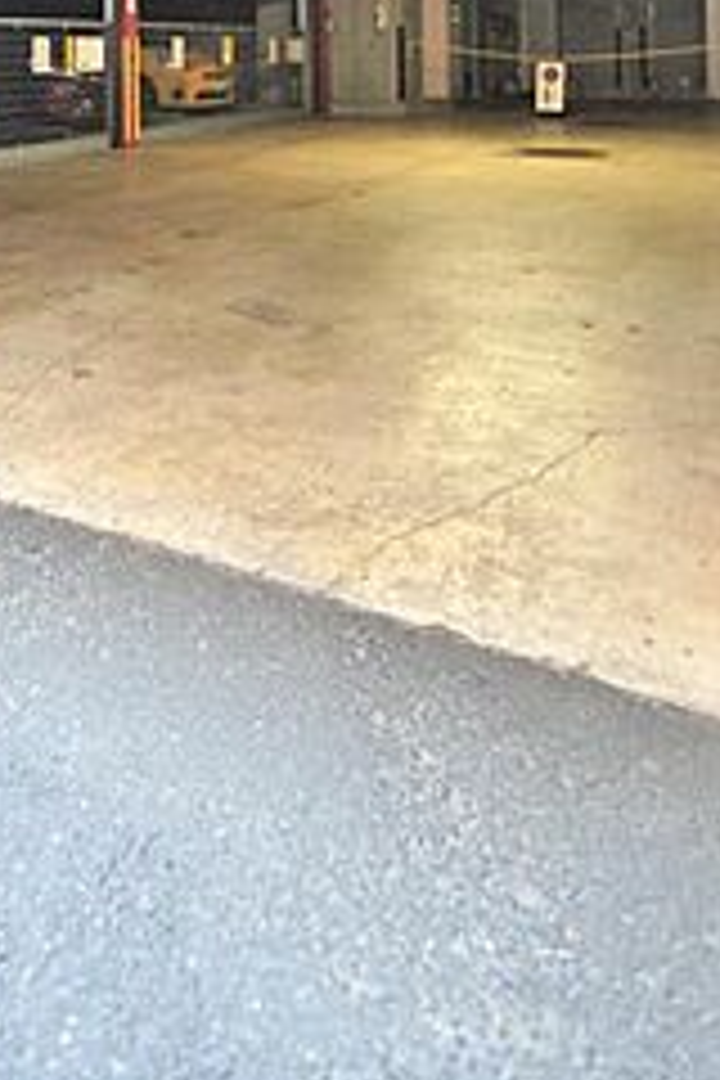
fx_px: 900
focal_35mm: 30
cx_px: 151
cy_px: 32
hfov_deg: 41.8
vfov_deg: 51.4
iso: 640
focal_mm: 10
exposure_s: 1/30
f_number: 3.5
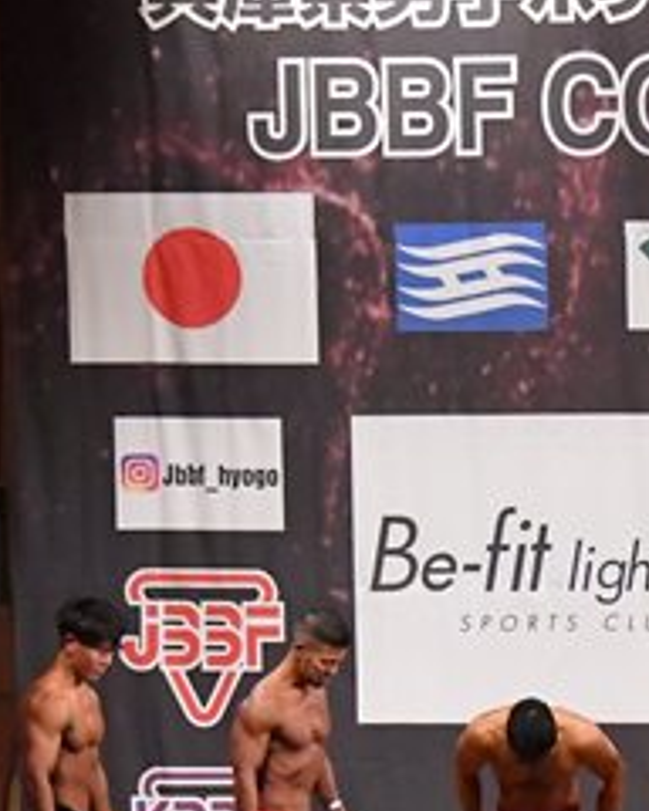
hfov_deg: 6.5
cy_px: 683
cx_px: 715
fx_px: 5666
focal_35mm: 236
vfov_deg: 8.2
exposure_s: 1/400
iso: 10000
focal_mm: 52
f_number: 5.6
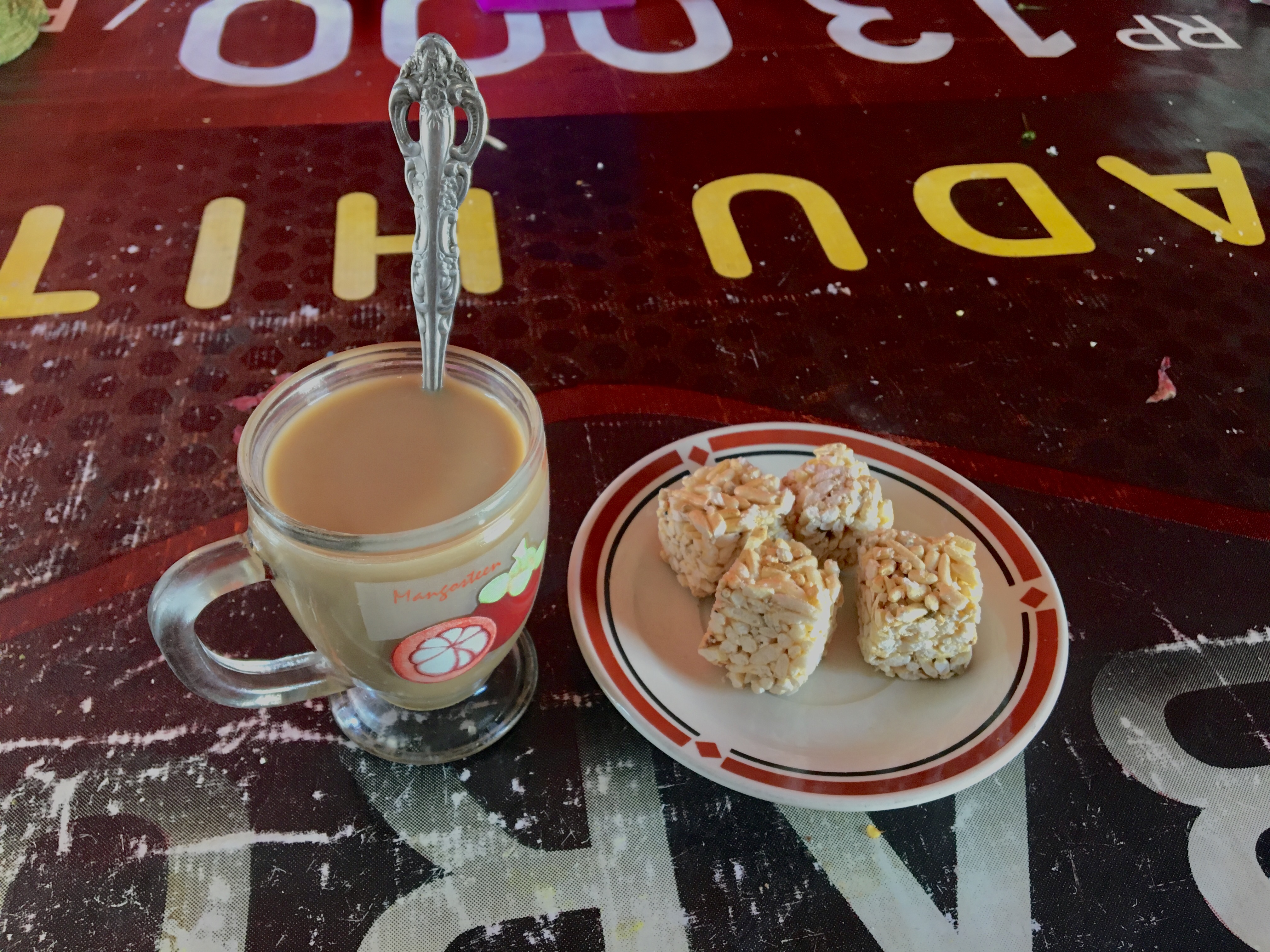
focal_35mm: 29
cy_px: 476
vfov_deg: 48.2
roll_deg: -2.1
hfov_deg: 61.7
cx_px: 635
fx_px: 1064
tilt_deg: -41.8
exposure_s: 1/33
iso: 160
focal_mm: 4.15
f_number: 2.2
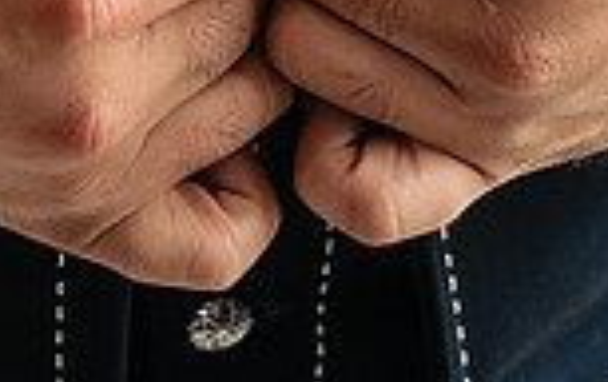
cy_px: -332
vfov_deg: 9.2
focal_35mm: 135
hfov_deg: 15.2
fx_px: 2239
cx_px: 0
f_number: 5
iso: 1600
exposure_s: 1/250
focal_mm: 35
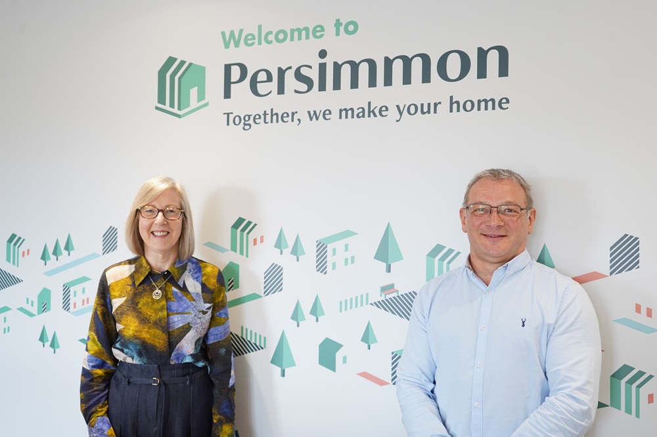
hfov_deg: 51.9
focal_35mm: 37
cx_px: 328
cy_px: 218
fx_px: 675
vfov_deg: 35.9
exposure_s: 1/40
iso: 500
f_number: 4
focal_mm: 37
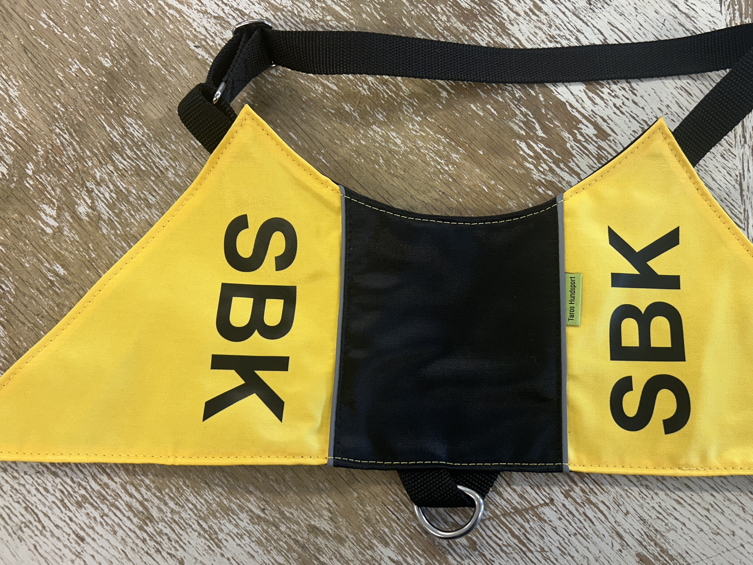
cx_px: 428
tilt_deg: -76.9
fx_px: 674
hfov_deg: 58.1
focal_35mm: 31
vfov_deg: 45.4
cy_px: 286
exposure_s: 1/100
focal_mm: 5.7
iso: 64
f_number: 1.5
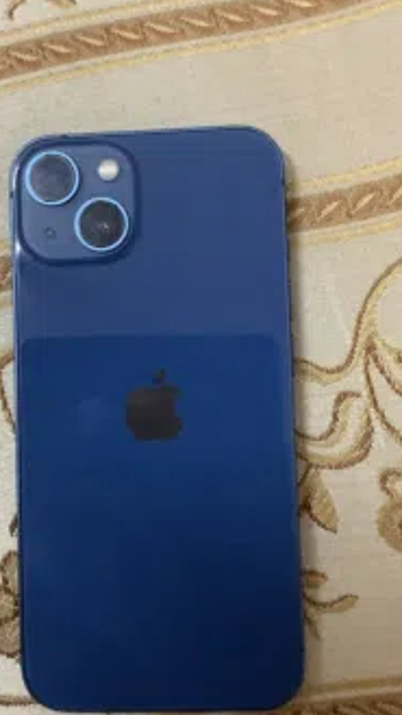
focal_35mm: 41
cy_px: 322
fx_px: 777
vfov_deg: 49.3
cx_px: 200
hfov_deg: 29.0
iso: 400
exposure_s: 1/30
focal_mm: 3.3
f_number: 2.4
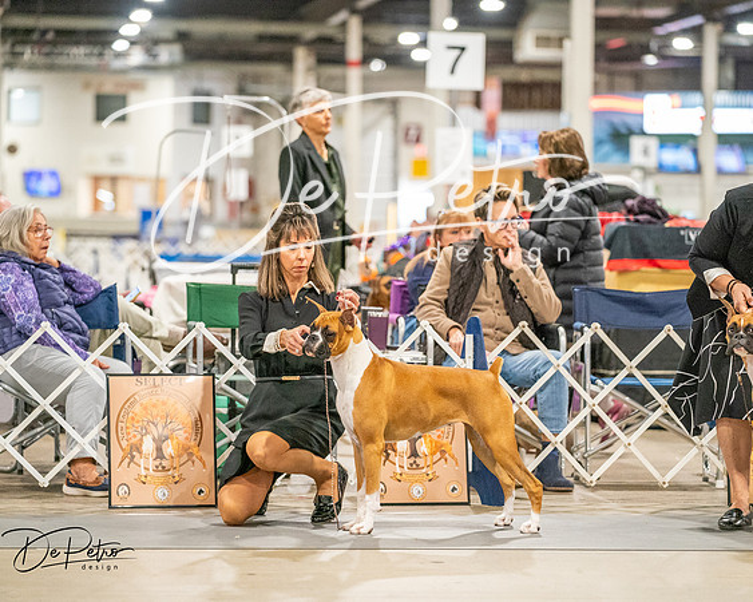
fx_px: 3262
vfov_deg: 10.5
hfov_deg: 13.2
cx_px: 376
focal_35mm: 146
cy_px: 301
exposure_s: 1/250
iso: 6400
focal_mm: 130
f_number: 3.2
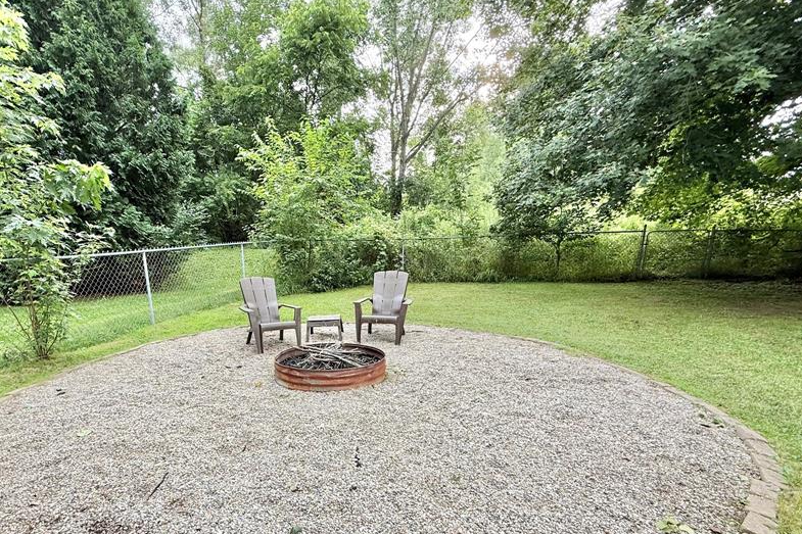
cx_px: 326
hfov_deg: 86.0
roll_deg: +2.0
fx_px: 423
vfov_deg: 63.4
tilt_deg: -12.3
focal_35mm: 19
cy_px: 341
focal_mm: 2.22
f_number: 2.2
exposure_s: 1/132
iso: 50
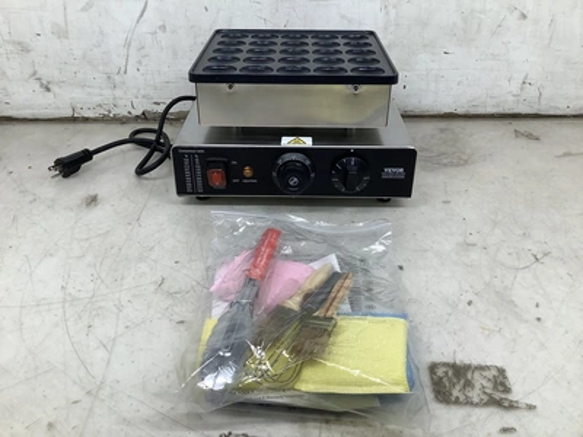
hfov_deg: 58.4
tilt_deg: -29.5
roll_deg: -0.4
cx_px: 292
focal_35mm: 31
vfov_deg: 45.4
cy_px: 218
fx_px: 522
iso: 50
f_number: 2.4
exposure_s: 1/120
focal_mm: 3.3
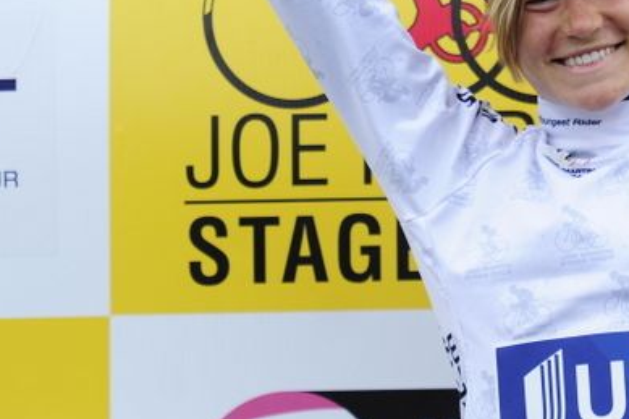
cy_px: 49
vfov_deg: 3.4
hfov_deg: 5.0
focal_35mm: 408
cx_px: 542
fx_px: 7125
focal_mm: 155
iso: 200
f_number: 2.8
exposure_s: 1/250
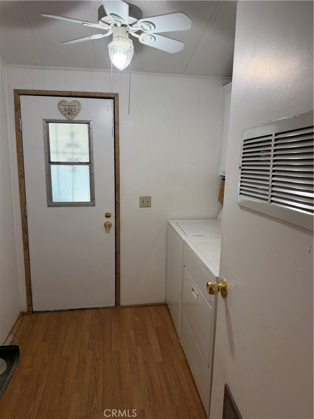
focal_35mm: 24
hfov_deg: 56.8
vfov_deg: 71.6
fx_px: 290
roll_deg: -1.7
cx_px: 157
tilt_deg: -10.9
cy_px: 210
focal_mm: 6.76
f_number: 1.78
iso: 125
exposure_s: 1/60
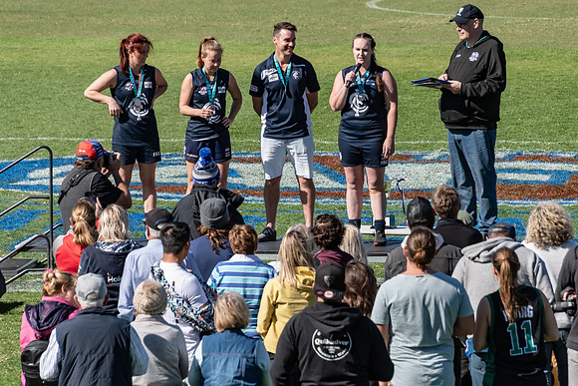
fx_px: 6022
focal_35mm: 375
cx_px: 289
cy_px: 193
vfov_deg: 3.7
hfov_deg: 5.5
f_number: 8
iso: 800
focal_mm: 250
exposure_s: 1/3200
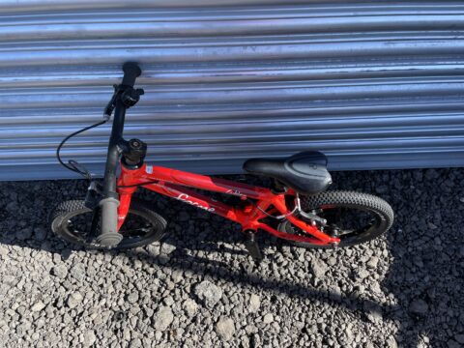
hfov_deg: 67.3
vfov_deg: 53.1
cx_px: 232
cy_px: 174
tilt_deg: -65.5
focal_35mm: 26
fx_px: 349
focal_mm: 4.2
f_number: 1.6
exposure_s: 1/831
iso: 32
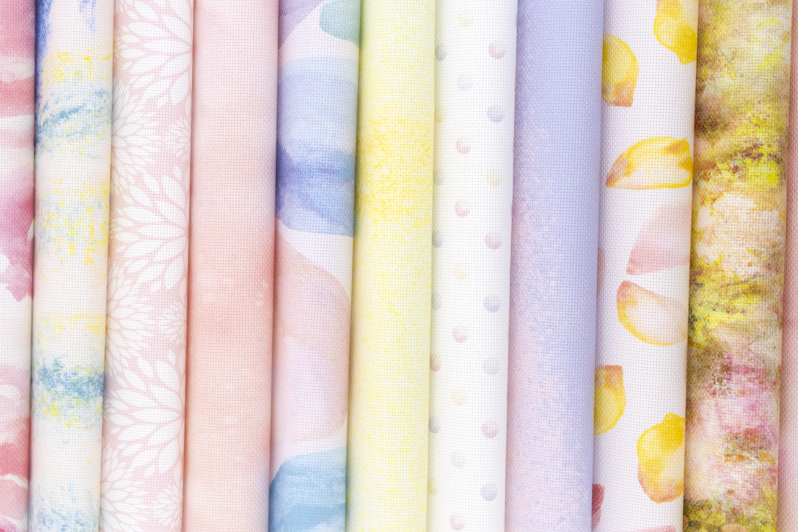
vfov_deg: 17.9
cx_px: 401
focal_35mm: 76
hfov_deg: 26.7
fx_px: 1685
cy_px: 266
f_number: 11
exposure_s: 1/60
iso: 500
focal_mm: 50
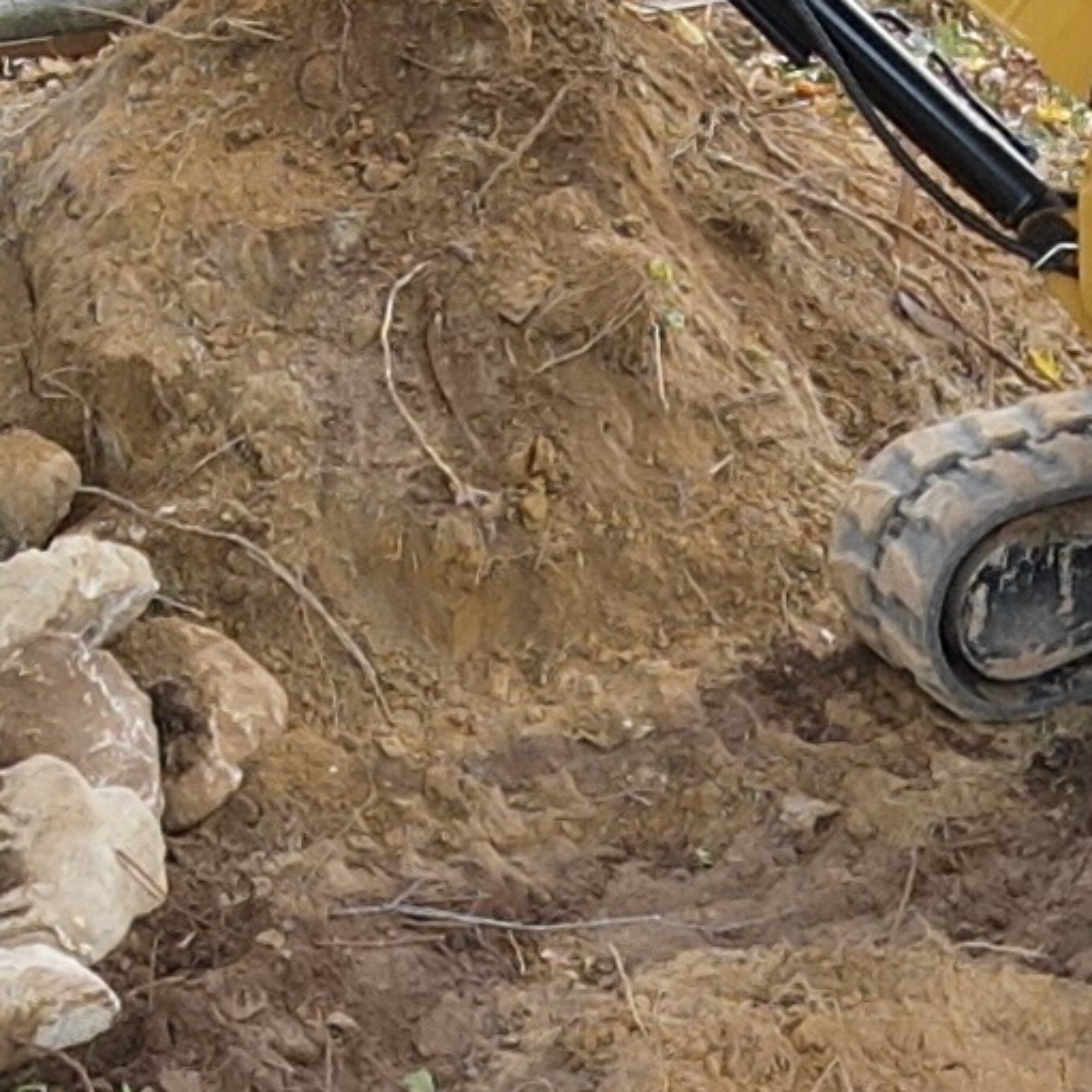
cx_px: 1229
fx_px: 5925
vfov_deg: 10.2
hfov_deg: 10.4
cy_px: 1534
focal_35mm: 166
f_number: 2.8
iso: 100
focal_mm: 4.5
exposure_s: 1/60
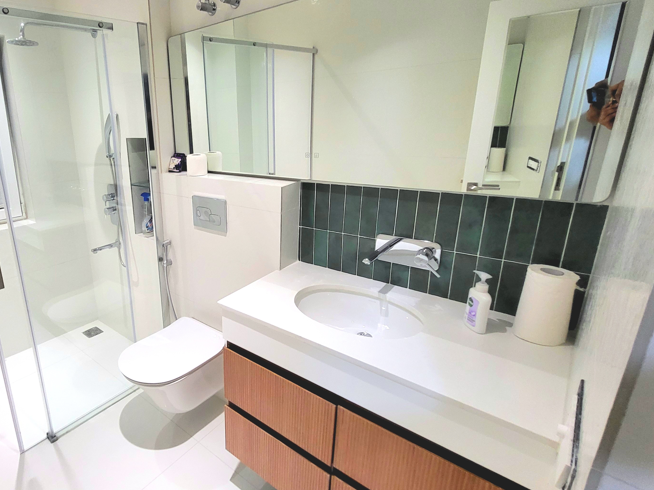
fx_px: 359
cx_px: 201
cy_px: 232
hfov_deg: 80.9
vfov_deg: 68.6
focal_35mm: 19
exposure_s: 1/50
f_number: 2.2
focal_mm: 1.74
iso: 200
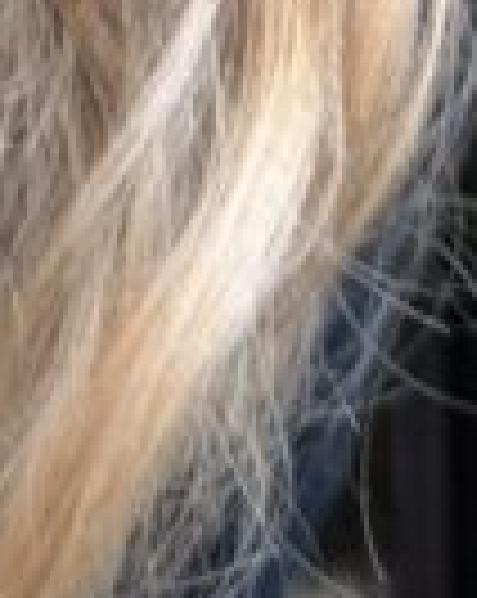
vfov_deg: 9.4
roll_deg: +1.7
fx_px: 3201
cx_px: -378
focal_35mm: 181
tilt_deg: -0.6
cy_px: -895
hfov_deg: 8.2
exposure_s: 1/100
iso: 64
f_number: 1.78
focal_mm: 6.76
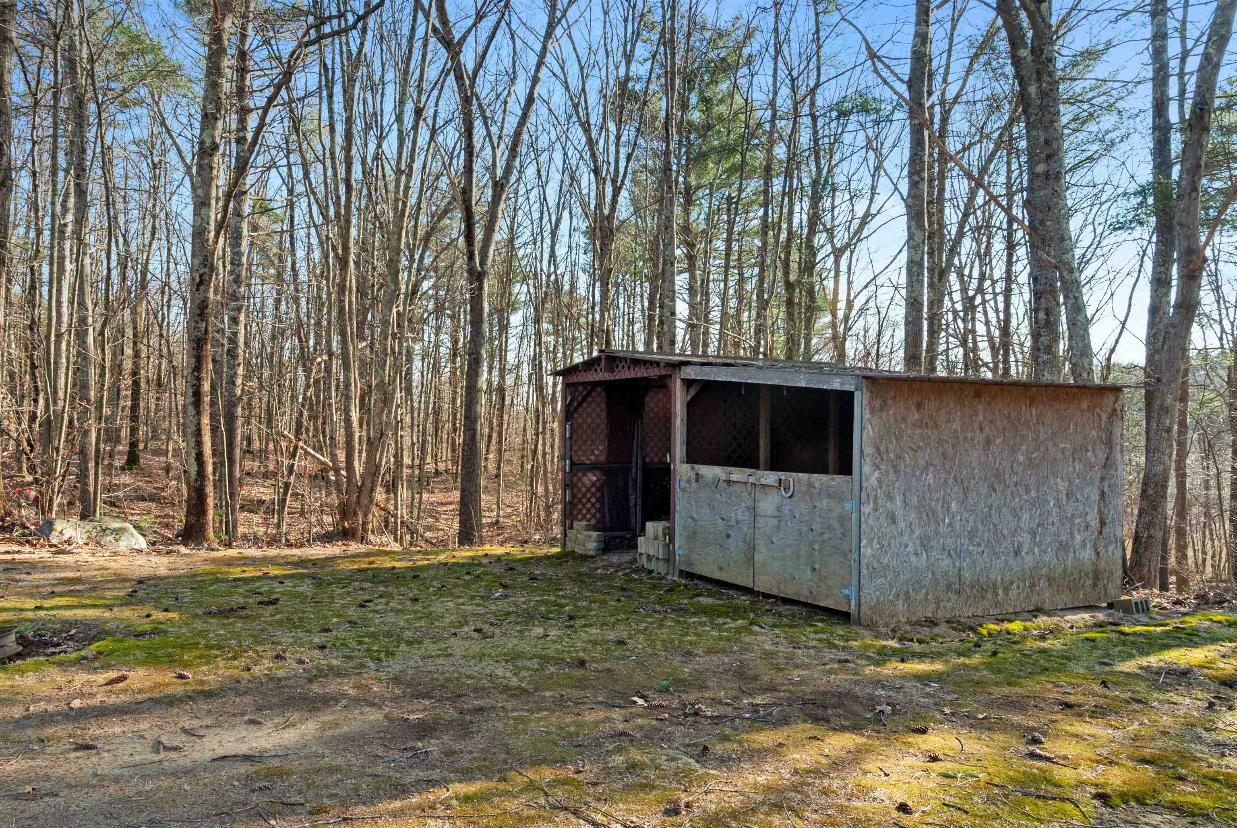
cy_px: 414
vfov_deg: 40.1
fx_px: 1135
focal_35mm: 33
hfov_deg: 57.2
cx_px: 618
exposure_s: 1/30
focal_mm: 22
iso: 200
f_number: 14
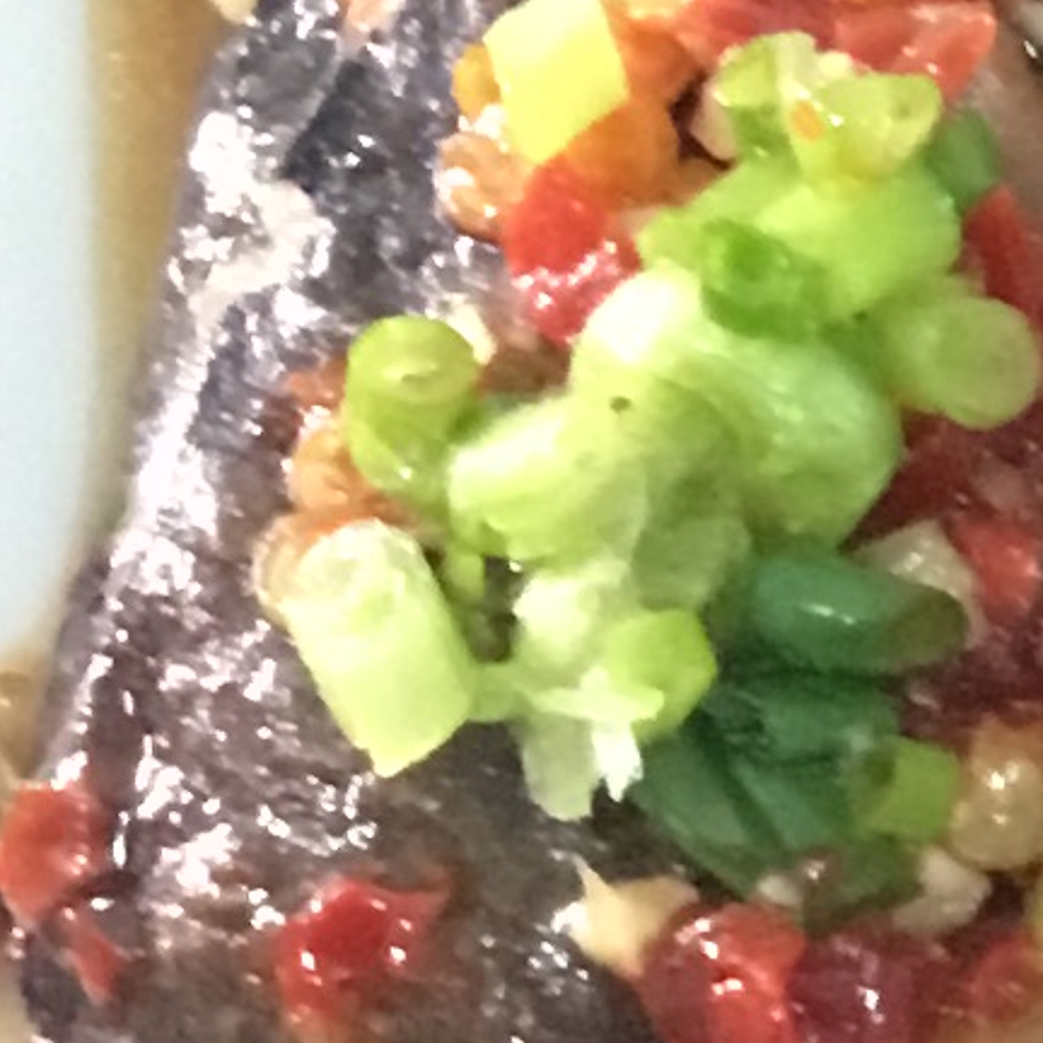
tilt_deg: -76.1
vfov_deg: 8.4
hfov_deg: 8.0
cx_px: 2204
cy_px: 53
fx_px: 7056
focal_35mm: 207
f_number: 2.4
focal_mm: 3.3
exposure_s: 1/17
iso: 320
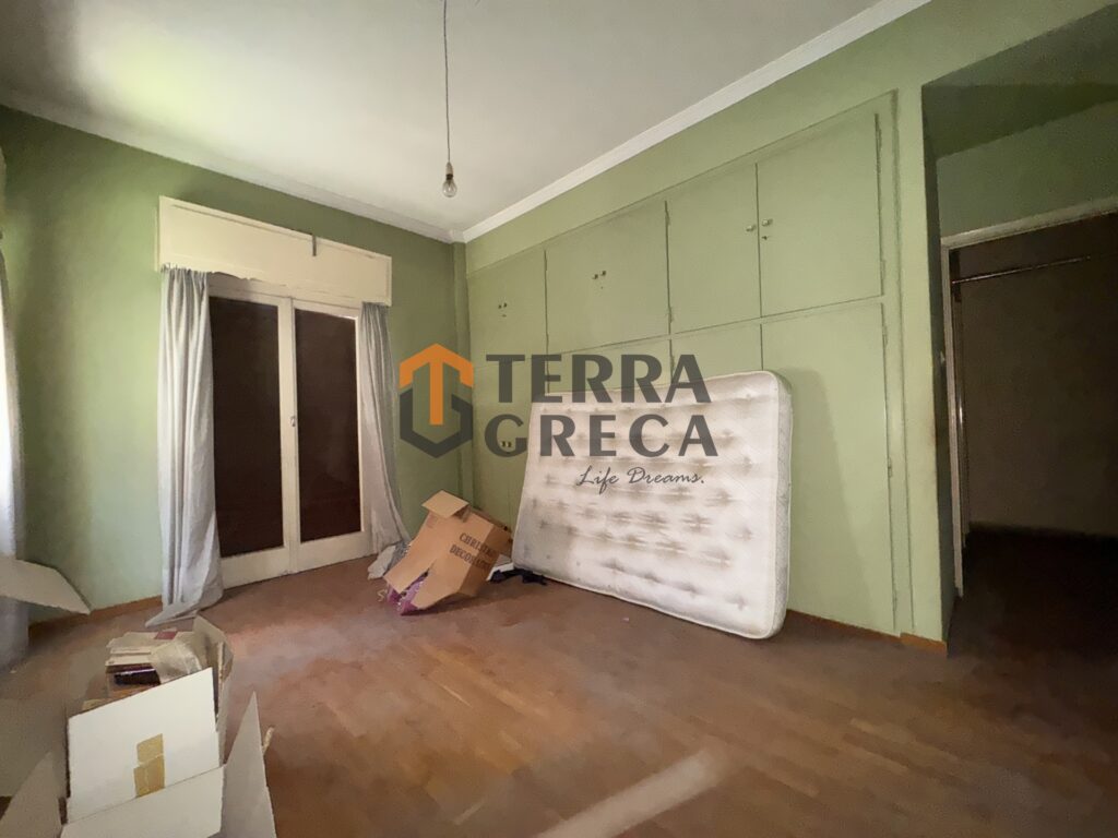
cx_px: 559
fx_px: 452
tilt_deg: +0.2
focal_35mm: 14
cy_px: 419
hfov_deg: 102.1
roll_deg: +2.0
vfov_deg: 85.7
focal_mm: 2.22
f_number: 2.2
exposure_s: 1/53
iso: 1250
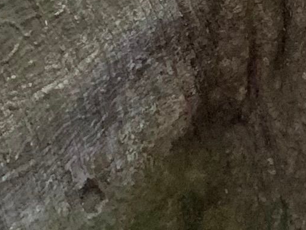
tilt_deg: -11.6
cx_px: 371
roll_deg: +2.1
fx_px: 1813
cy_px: -301
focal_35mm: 205
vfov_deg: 6.9
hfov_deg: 9.5
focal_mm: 4.25
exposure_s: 1/60
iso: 250
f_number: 1.8
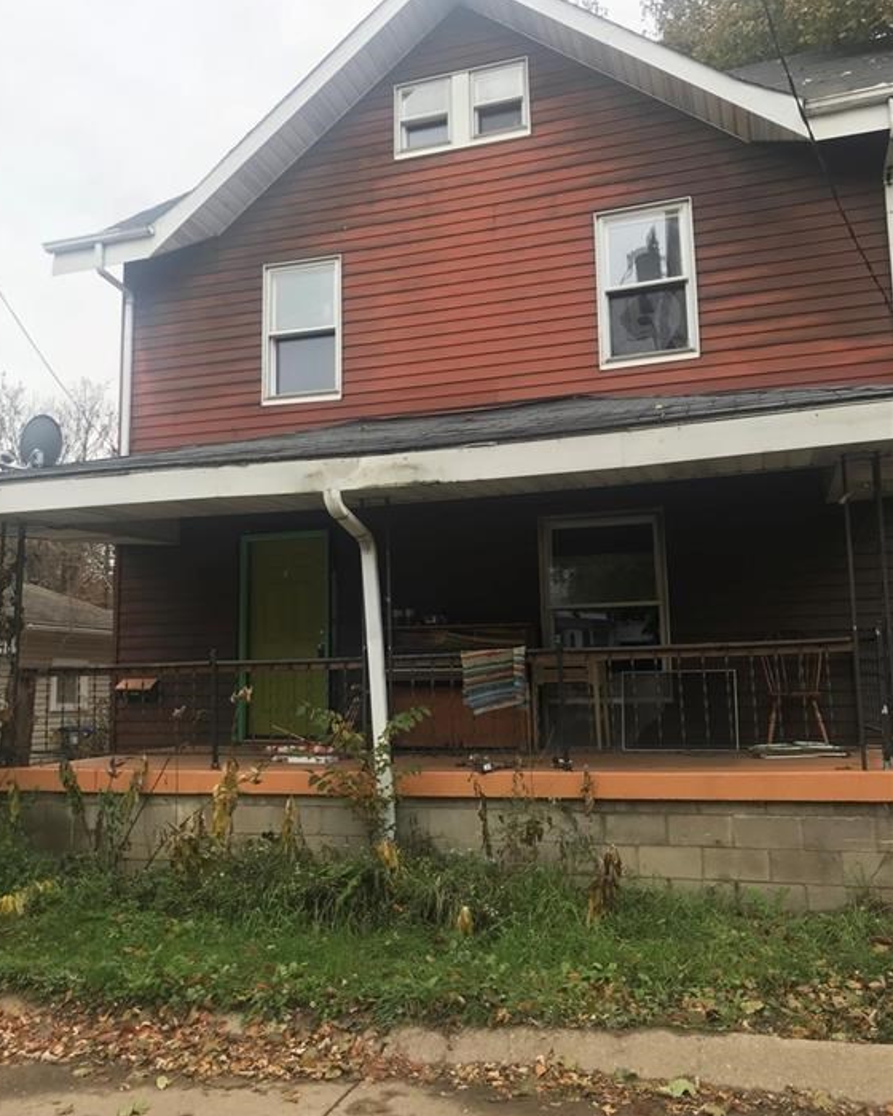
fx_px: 991
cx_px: 435
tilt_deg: +9.1
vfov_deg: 58.8
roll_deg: +0.8
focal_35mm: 30
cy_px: 555
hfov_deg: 48.5
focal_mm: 3.99
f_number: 1.8
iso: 25
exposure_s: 1/120
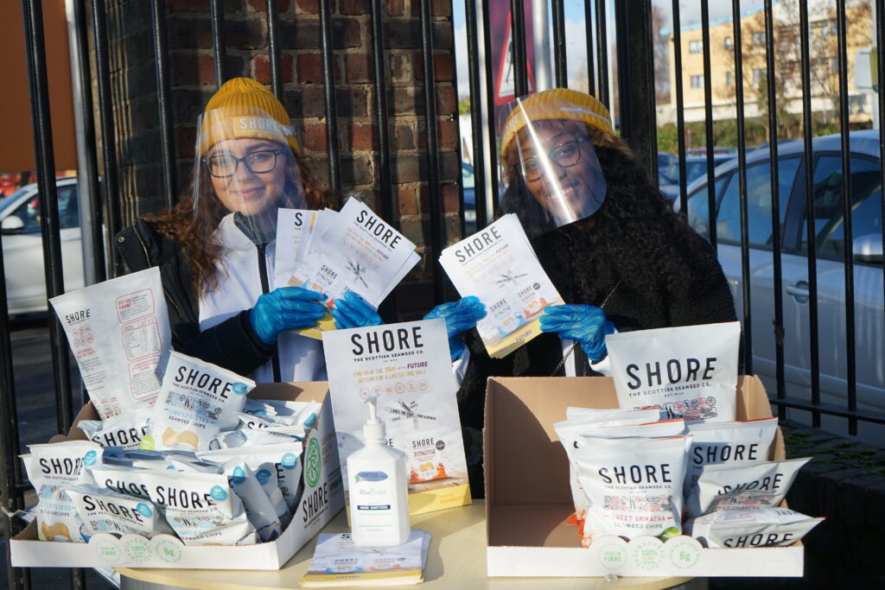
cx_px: 442
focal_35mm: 49
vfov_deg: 27.5
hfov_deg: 40.3
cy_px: 295
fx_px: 1205
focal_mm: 49
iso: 100
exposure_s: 1/250
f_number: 7.1
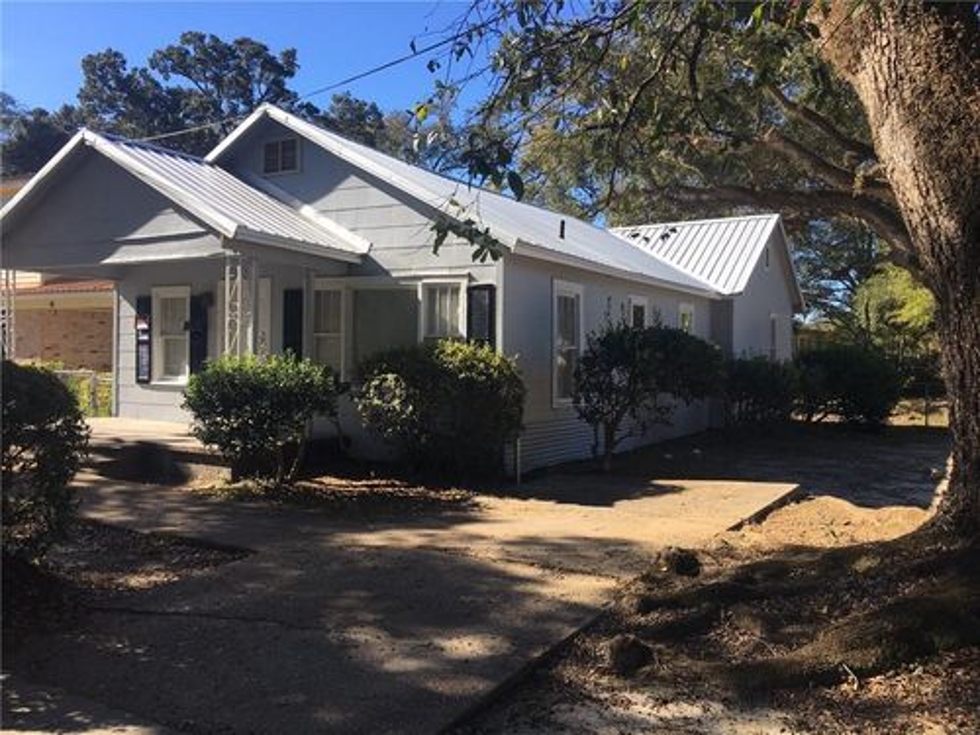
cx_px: 490
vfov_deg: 48.2
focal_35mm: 29
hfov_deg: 61.7
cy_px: 368
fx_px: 821
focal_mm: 4.15
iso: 25
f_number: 2.2
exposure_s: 1/699
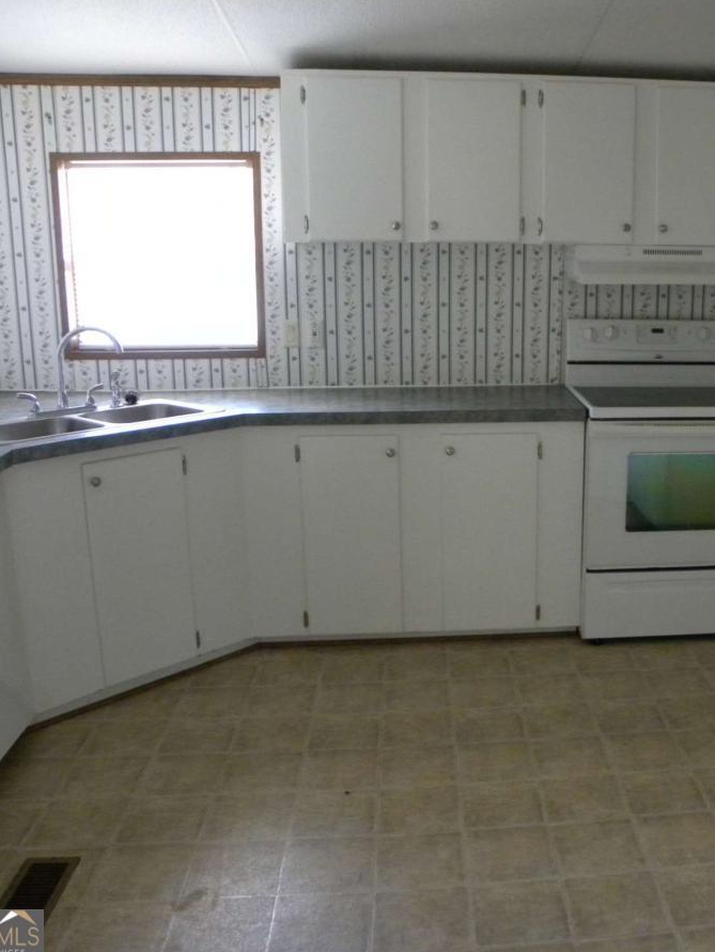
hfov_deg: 39.6
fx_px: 963
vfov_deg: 52.6
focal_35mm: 35
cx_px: 540
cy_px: 477
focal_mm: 4.6
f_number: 2.8
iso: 400
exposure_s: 1/31
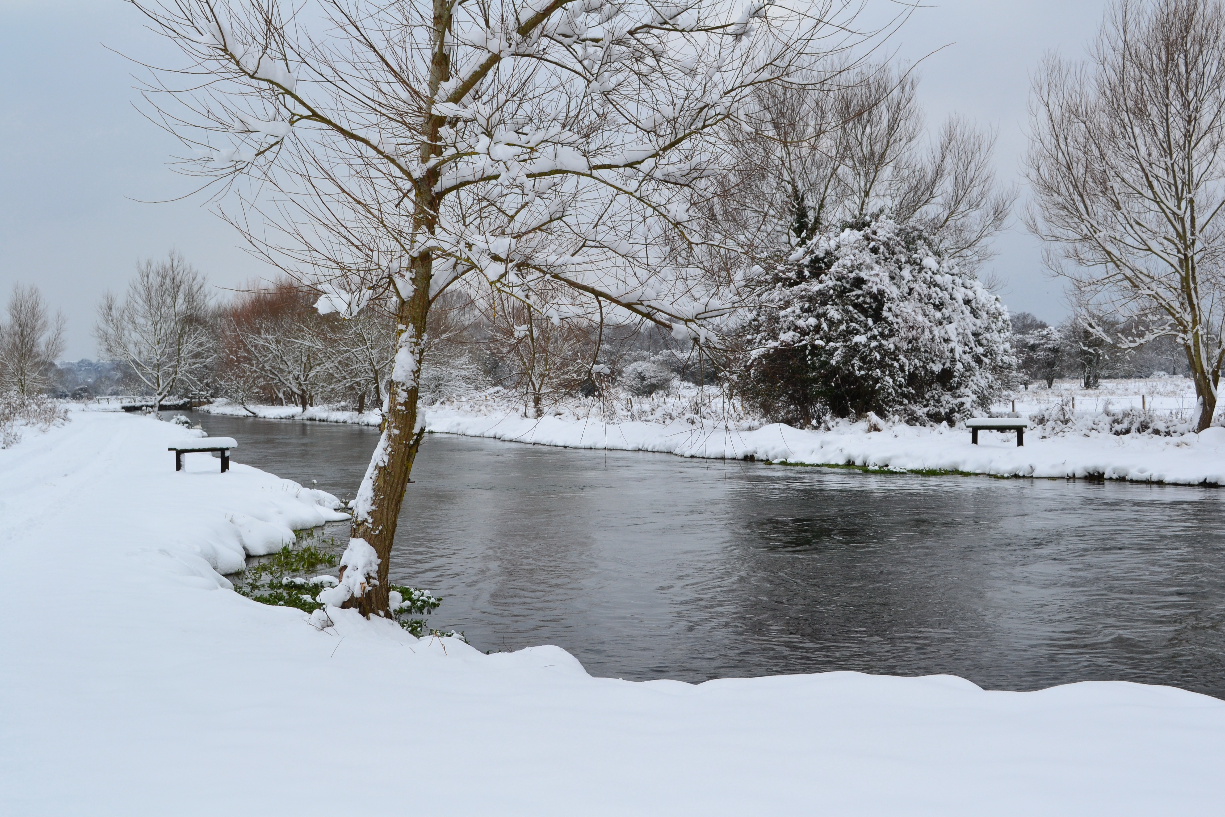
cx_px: 612
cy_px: 408
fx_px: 1531
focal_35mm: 45
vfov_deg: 29.9
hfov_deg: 43.6
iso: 400
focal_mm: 30
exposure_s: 1/250
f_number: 10
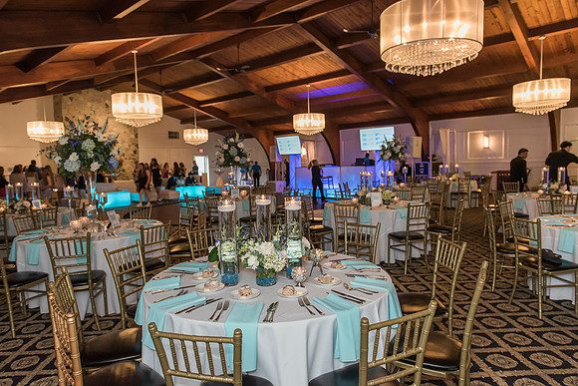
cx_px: 289
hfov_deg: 73.7
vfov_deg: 53.2
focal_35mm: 24
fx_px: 385
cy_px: 193
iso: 1600
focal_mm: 24
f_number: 3.5
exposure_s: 1/100
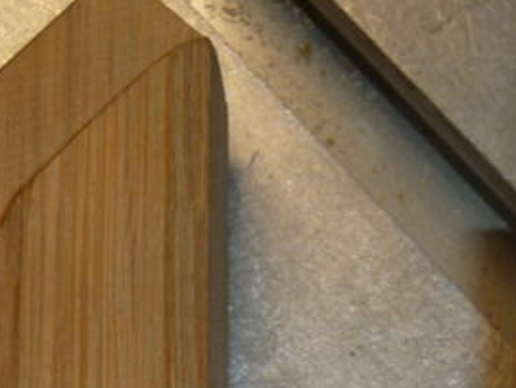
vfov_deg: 13.3
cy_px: 622
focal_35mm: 104
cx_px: 410
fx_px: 1551
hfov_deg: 18.7
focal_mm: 4.7
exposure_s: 1/30
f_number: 3.3
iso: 100
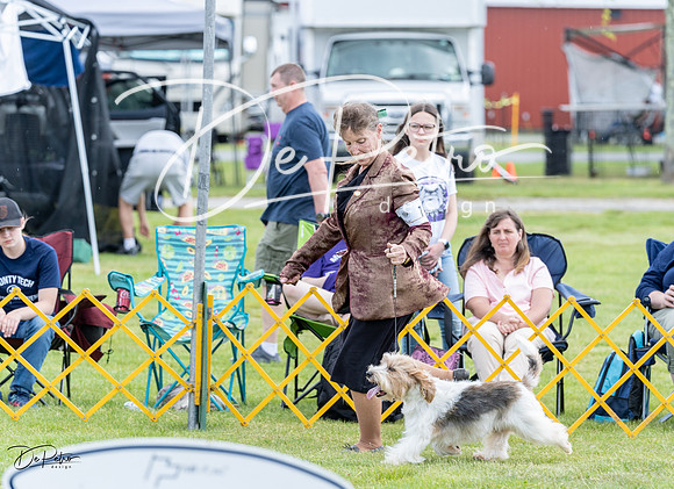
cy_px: 277
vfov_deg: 7.7
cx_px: 382
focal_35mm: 189
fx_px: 3632
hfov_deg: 10.6
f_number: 4
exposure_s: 1/640
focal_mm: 154
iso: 400
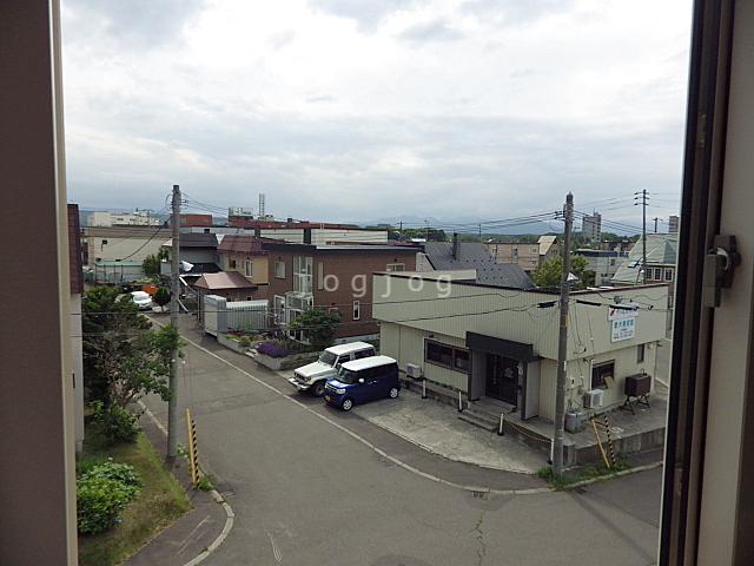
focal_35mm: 22
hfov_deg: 76.4
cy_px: 283
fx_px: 479
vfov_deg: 61.1
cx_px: 377
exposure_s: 1/160
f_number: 9.7
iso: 100
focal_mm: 4
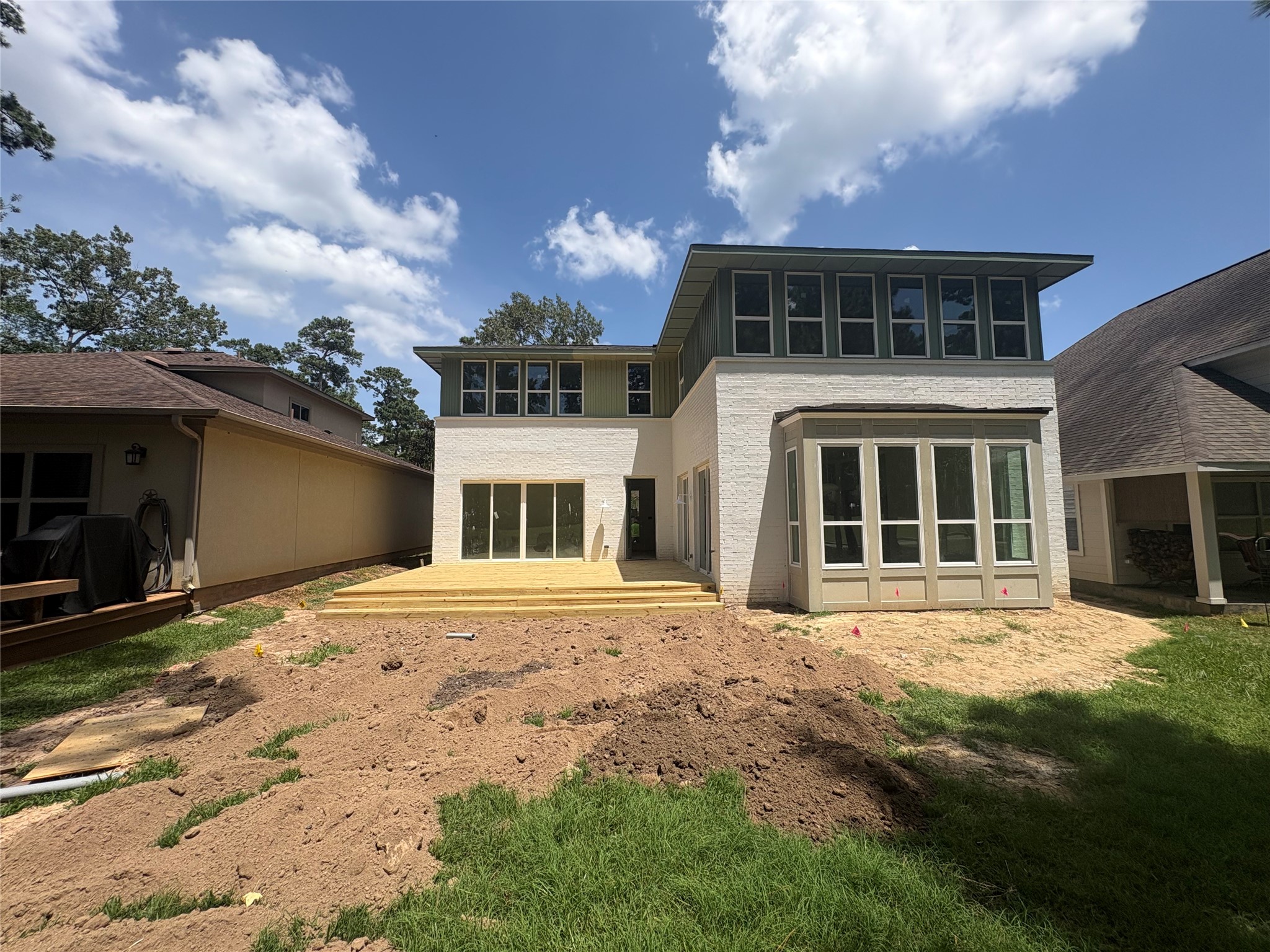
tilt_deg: +5.5
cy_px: 476
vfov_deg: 85.7
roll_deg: +0.8
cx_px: 635
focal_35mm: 14
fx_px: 514
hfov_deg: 102.1
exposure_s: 1/2494
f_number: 2.2
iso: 50
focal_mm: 2.22
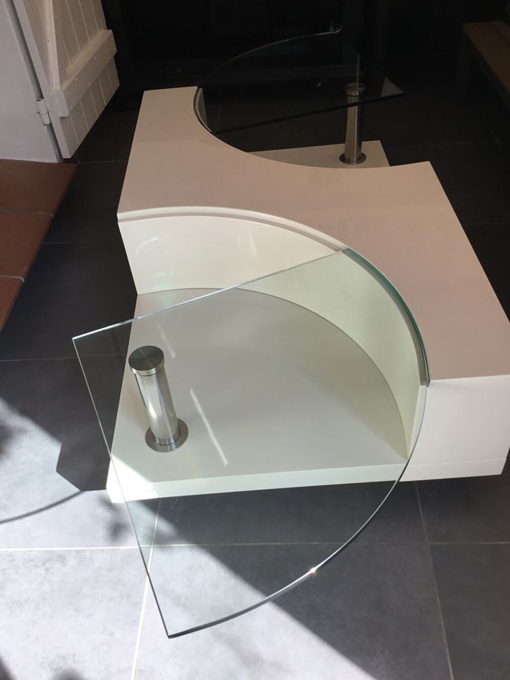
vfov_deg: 58.3
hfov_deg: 45.4
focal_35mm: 31
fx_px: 609
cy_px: 340
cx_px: 255
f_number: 2.4
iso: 25
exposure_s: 1/183
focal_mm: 3.3
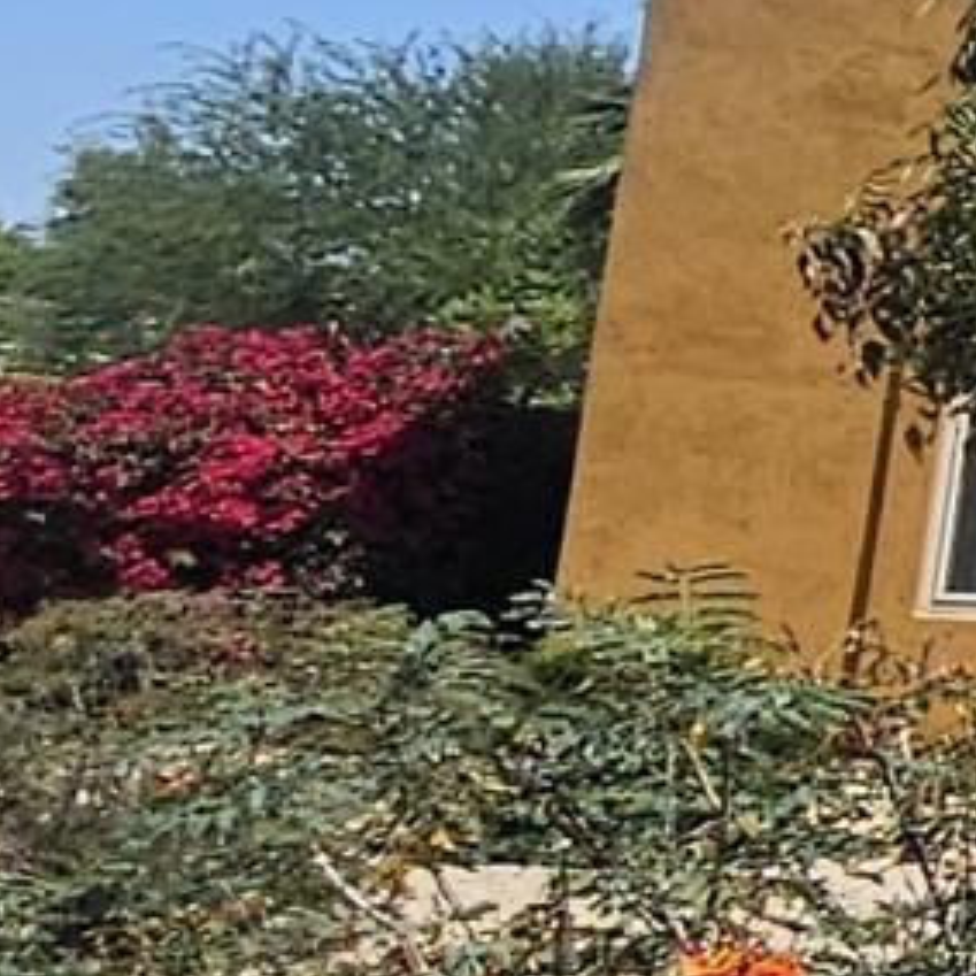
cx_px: 3728
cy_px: 62
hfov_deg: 8.5
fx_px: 3892
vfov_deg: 14.1
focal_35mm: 122
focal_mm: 2.2
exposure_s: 1/3677
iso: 50
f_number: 2.2
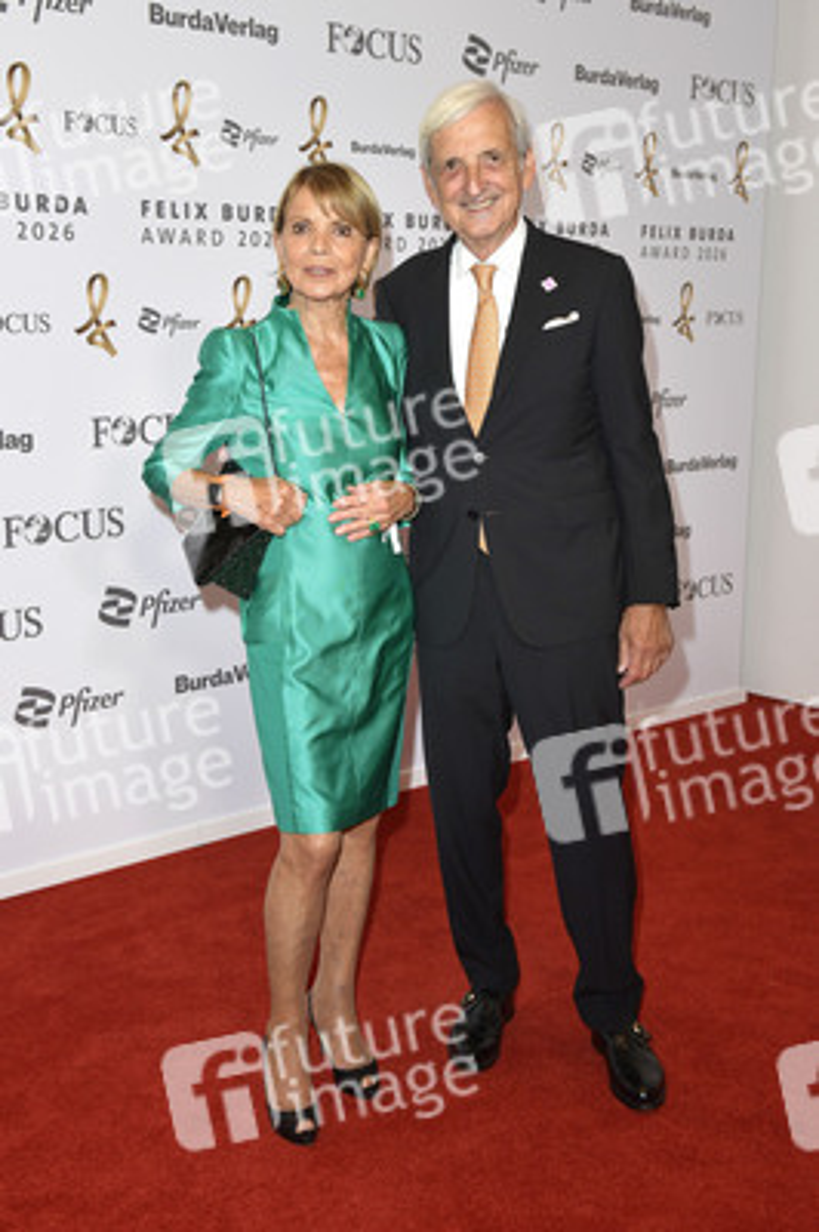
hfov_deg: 35.0
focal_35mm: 38
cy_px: 616
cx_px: 410
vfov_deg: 50.7
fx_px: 1299
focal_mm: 38
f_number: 6.3
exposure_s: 1/200
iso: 640
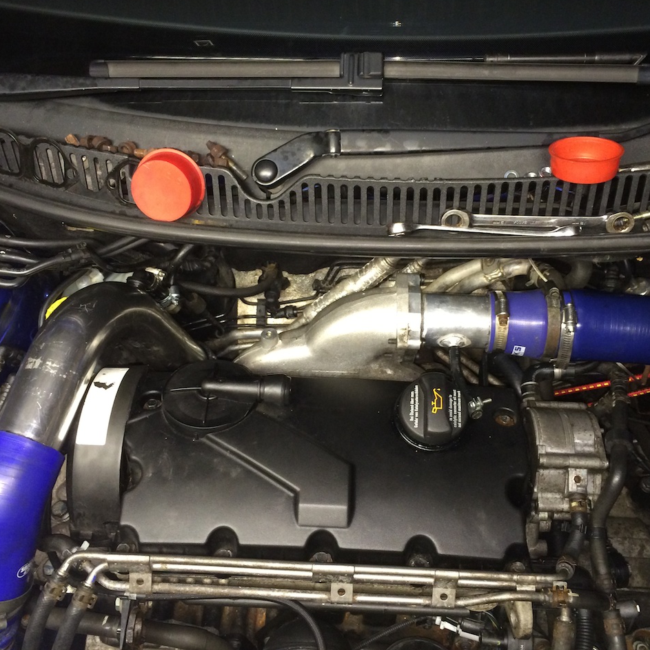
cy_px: 321
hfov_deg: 46.0
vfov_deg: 46.0
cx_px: 339
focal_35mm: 36
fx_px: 765
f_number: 2.2
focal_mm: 4.12
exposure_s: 1/33
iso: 250
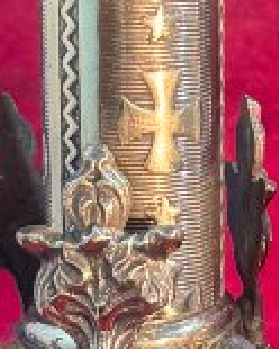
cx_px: 601
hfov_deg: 8.1
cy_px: 140
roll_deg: -0.4
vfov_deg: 10.7
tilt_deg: -7.2
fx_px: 1868
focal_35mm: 181
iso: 160
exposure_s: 1/50
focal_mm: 6.76
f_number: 1.78
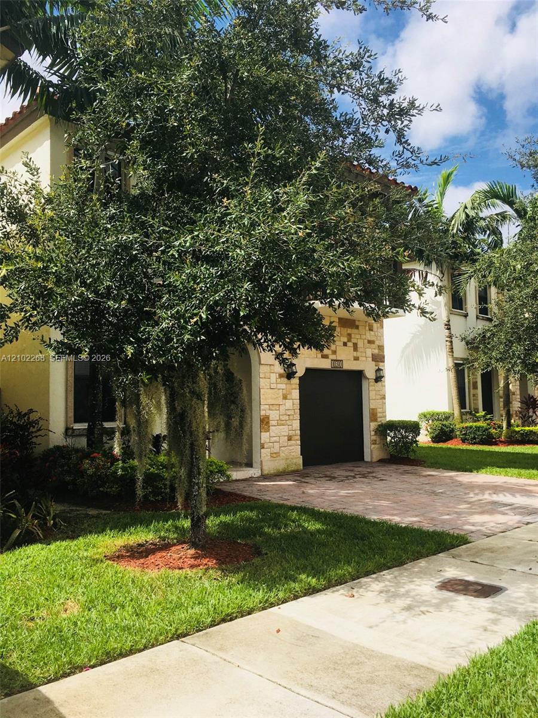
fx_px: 601
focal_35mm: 29
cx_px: 269
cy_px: 359
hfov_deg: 48.2
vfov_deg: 61.7
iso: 25
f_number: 2.2
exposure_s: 1/1672
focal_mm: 4.15
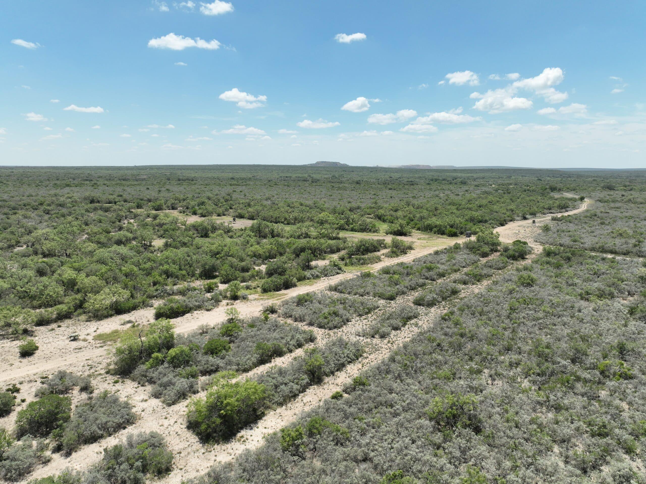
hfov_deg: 71.6
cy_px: 242
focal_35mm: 24
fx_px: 448
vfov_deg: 56.8
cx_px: 323
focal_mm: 12.29
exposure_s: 1/120
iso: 150
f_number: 2.8
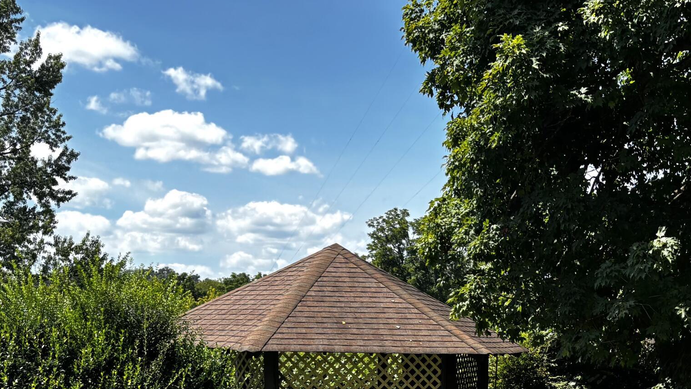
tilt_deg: -4.8
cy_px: 462
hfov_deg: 36.6
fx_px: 1026
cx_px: 486
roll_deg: +0.6
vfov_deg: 20.2
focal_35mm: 56
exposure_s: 1/1399
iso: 50
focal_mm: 5.96
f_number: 1.6
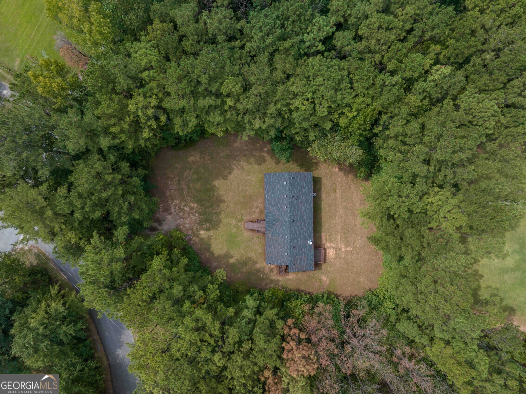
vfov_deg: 56.8
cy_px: 197
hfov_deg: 71.6
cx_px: 263
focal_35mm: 24
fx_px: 365
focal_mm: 12.29
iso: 100
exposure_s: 1/120
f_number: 11
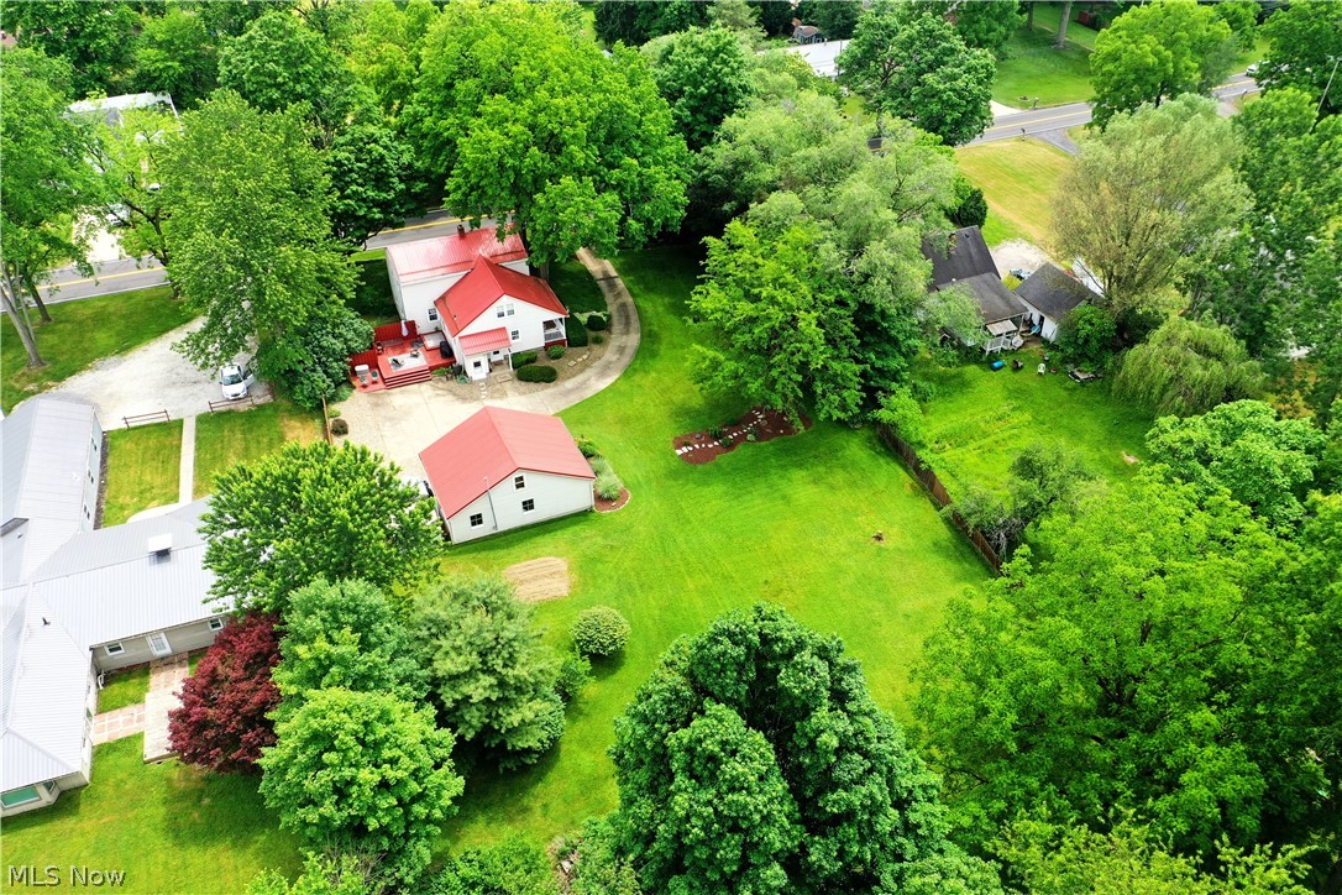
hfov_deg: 65.5
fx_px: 1044
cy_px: 448
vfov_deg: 46.4
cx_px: 671
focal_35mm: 28
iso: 100
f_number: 5
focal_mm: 10.26
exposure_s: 1/240
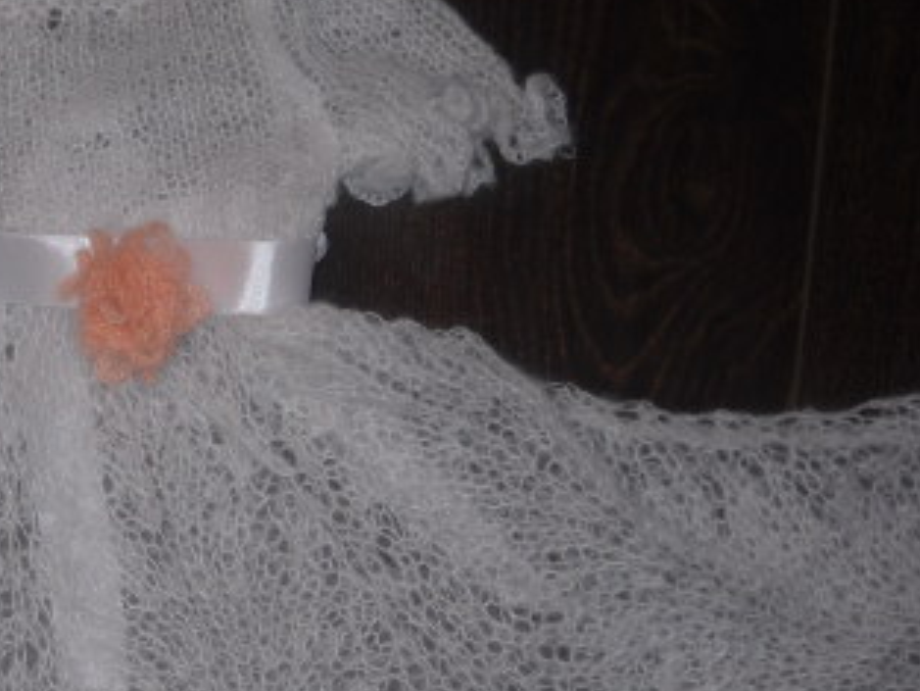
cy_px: 544
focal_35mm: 98
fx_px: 2606
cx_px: 50
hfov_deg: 19.6
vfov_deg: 15.0
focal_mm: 7.88
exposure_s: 1/30
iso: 64
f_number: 3.3
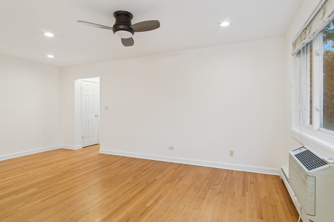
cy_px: 111
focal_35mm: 18
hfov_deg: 90.0
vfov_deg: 67.3
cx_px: 167
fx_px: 167
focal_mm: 12
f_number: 10
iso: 200
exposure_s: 1/6
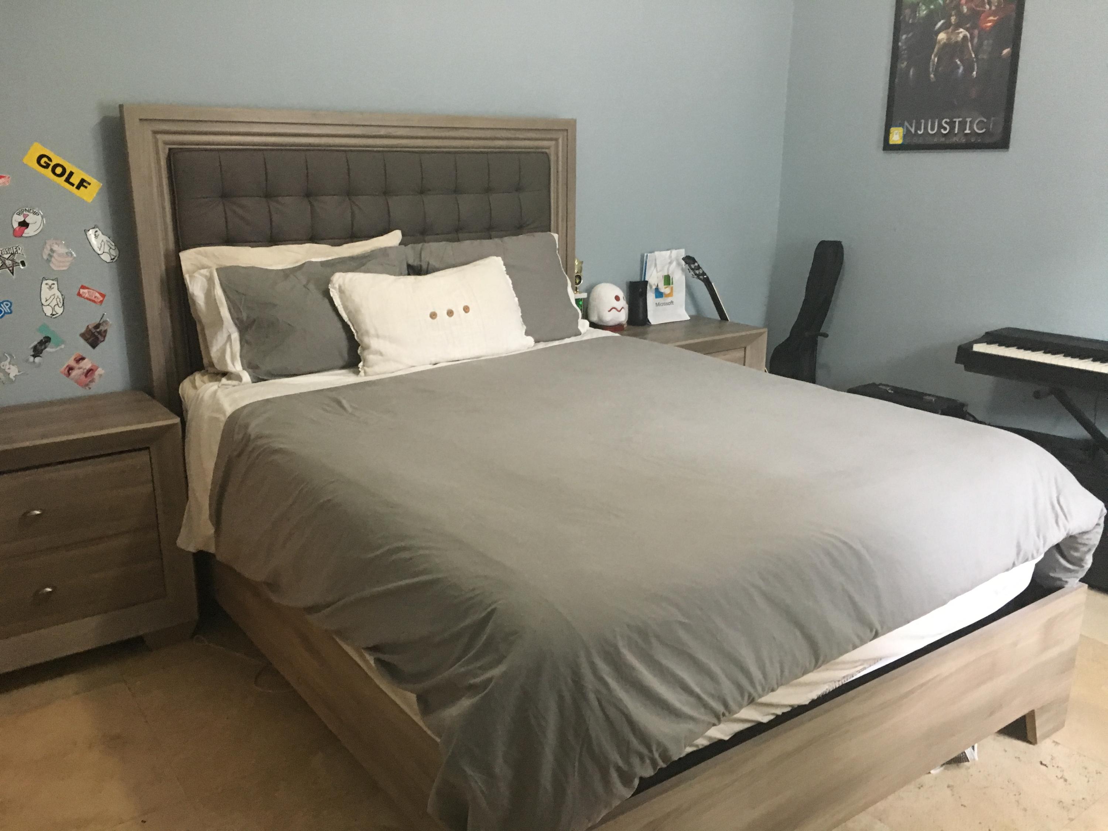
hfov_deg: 61.7
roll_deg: -0.2
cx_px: 554
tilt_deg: -15.3
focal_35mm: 29
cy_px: 416
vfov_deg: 48.2
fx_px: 928
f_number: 2.2
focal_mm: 4.15
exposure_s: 1/15
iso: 200
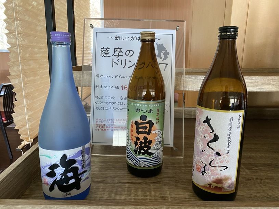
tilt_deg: -12.8
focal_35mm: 26
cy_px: 104
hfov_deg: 67.3
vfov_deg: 53.1
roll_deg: -1.0
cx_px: 140
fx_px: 210
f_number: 1.8
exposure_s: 1/60
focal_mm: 4.25
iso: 320
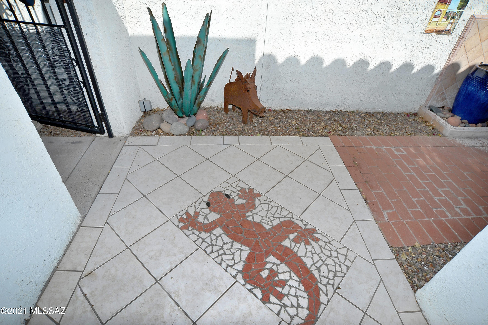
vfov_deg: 67.3
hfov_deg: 90.0
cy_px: 162
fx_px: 244
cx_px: 244
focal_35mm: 18
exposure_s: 1/320
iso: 320
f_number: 14
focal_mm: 18
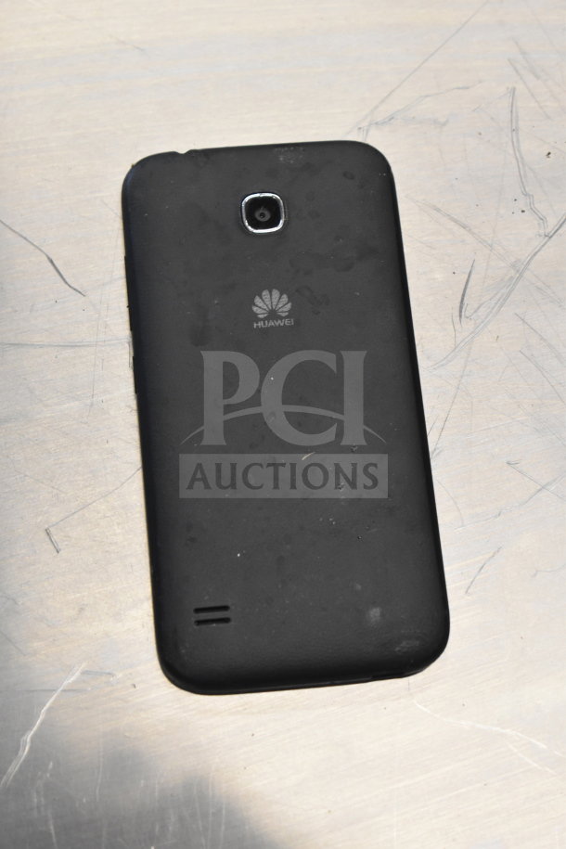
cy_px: 424
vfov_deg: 24.6
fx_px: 1945
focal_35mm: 82
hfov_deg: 16.6
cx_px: 283
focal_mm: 55
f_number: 5.6
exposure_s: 1/100
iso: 2800
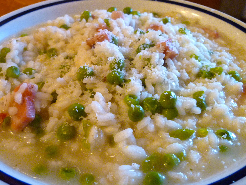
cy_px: 92
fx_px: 256
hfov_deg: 51.4
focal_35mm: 36
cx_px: 123
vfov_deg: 39.7
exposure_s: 1/15
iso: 400
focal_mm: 6.5
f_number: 3.6
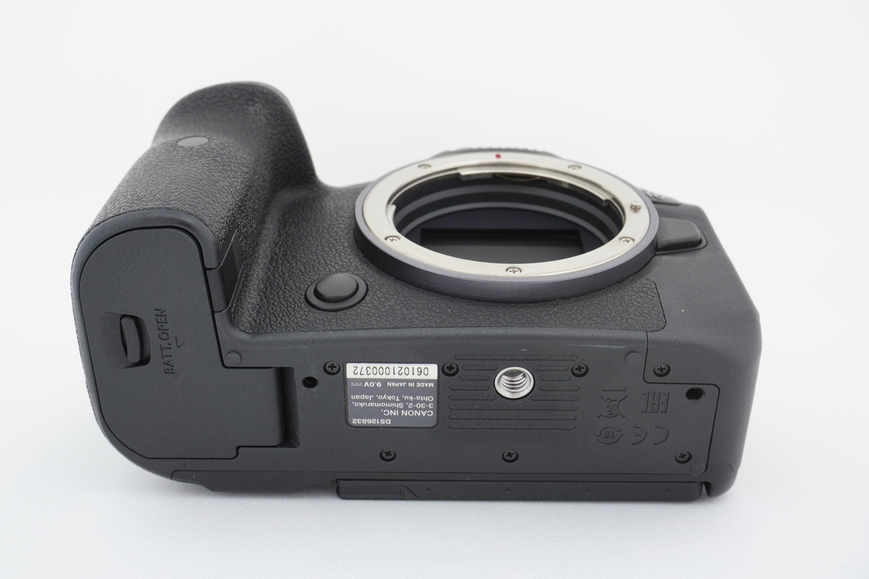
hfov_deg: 48.5
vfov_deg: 33.4
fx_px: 965
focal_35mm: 40
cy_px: 286
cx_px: 427
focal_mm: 26
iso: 400
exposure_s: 1/3
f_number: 11
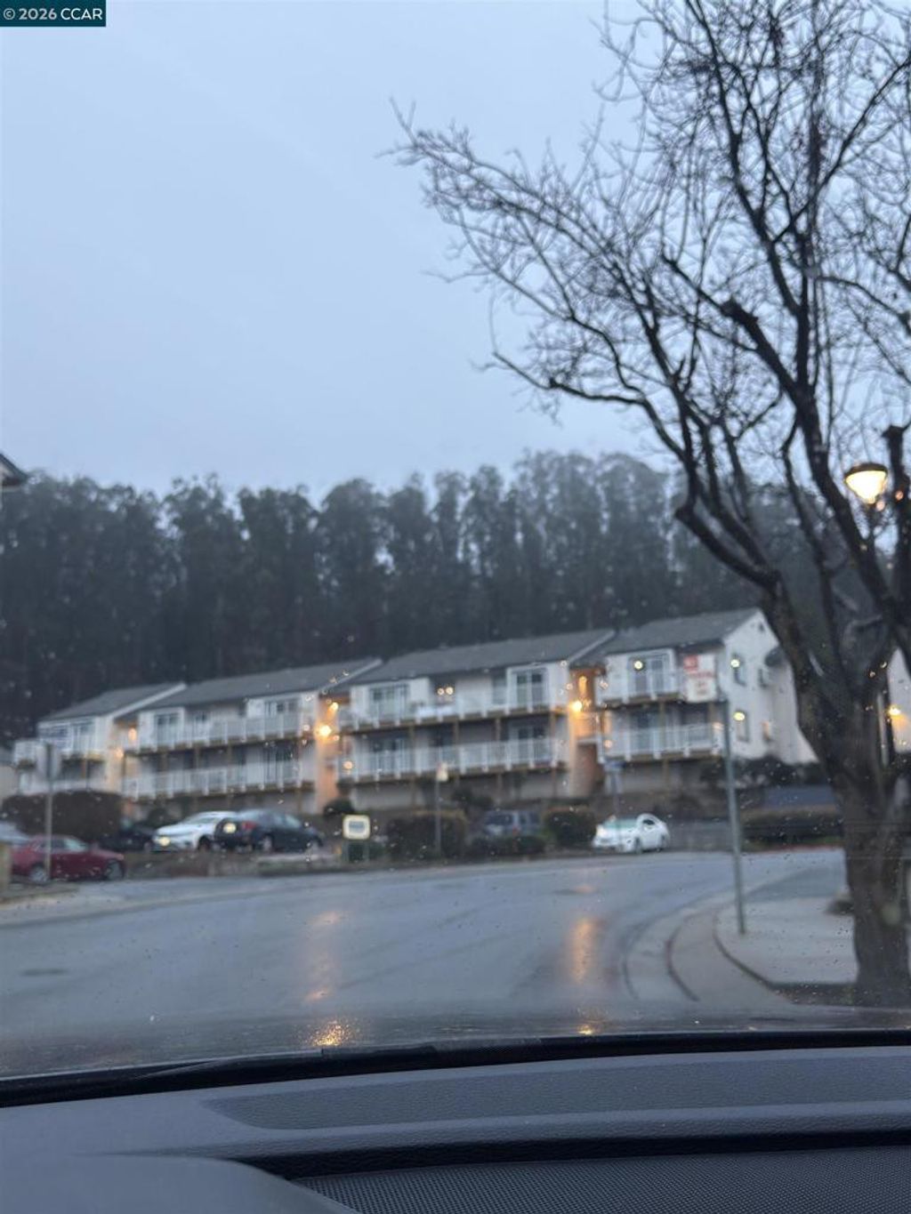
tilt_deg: +12.1
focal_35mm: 38
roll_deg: +1.1
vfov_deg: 49.0
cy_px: 607
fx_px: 1333
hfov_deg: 37.7
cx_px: 456
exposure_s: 1/40
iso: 320
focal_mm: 6.76
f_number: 1.78
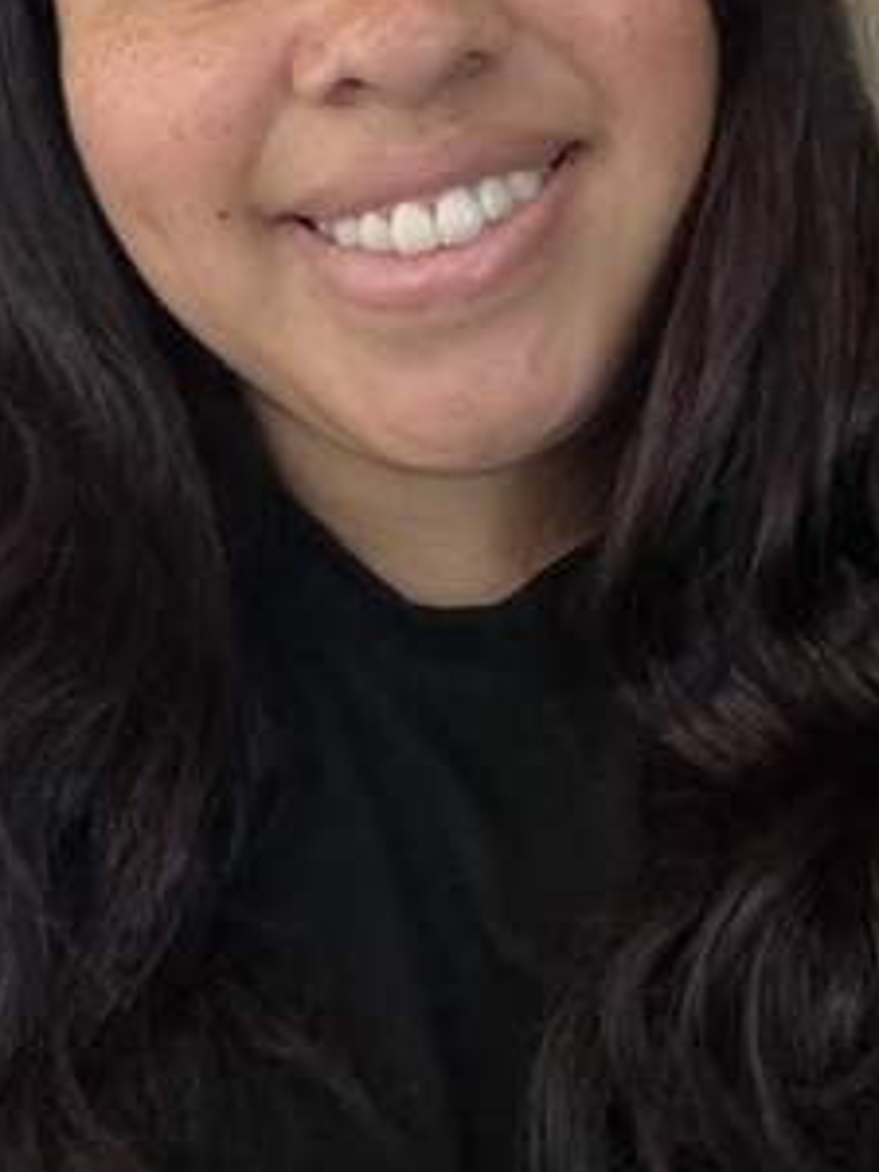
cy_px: 430
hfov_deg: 29.1
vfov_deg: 37.9
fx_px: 1693
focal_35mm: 50
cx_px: 463
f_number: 2.2
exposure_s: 1/20
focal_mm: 2.71
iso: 800
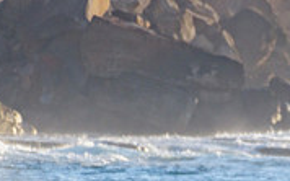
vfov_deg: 0.6
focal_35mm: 2039
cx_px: 321
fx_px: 16105
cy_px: 201
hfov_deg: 1.0
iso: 250
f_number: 5.6
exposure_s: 1/2000
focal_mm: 500
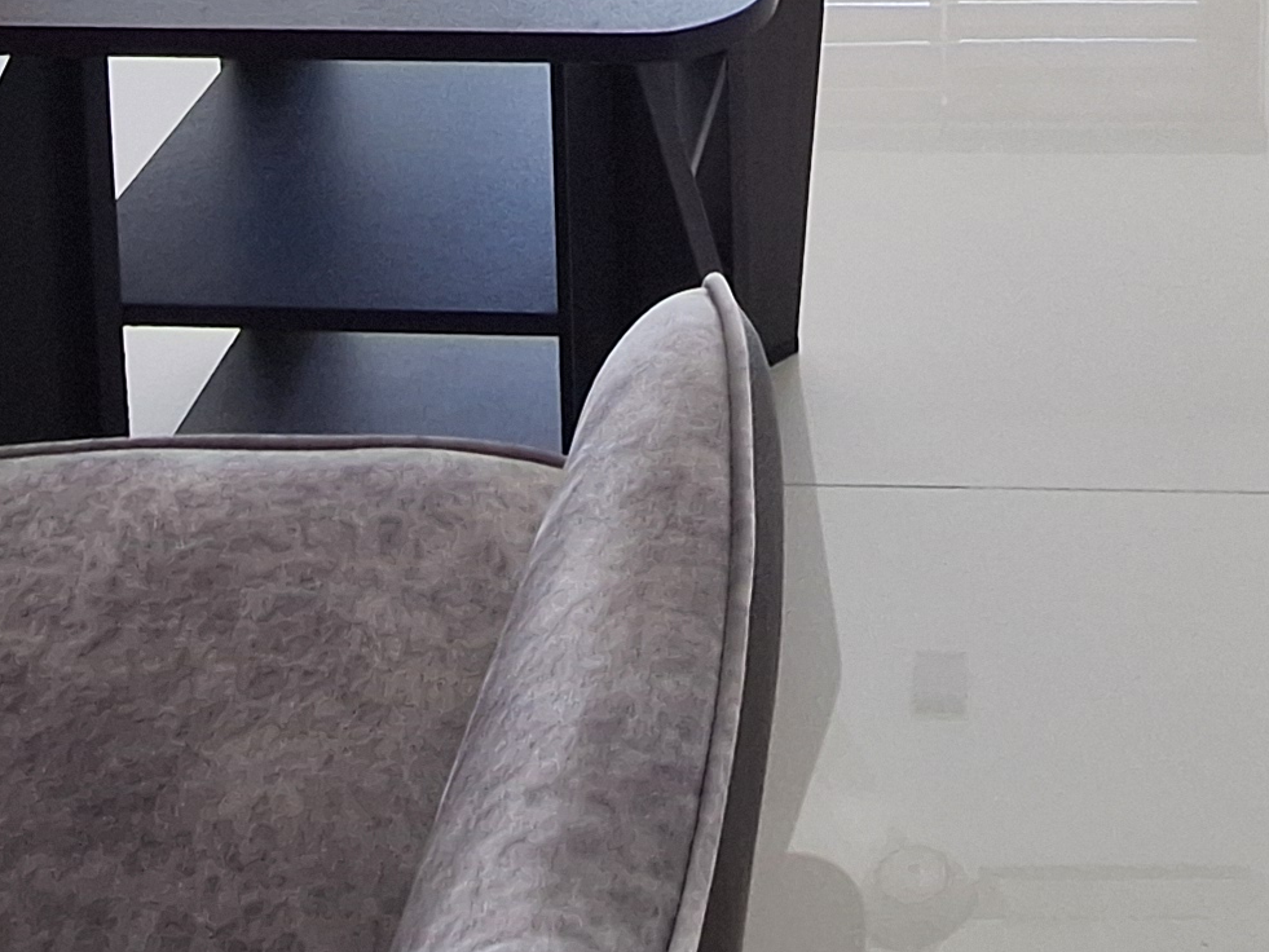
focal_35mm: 53
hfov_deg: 35.8
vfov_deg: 20.2
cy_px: -736
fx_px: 1943
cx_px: 858
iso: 64
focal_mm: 1.74
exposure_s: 1/120
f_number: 2.2
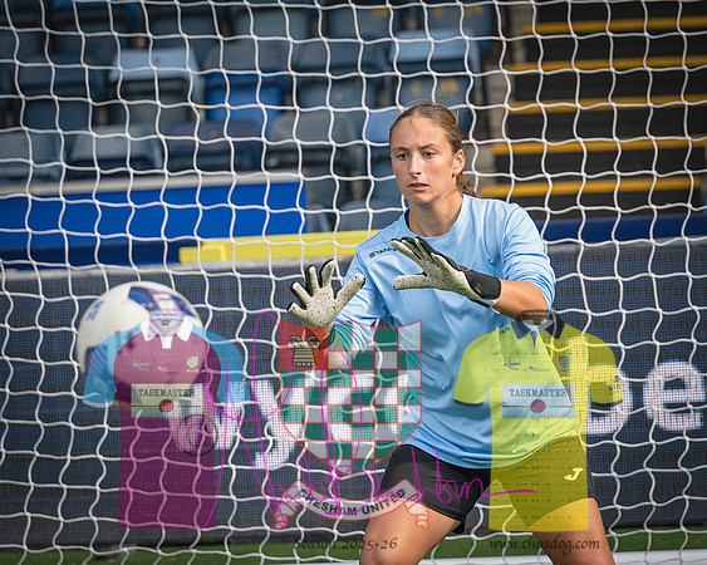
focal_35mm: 194
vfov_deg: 8.0
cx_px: 466
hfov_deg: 9.9
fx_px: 4064
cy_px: 255
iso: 400
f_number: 2.8
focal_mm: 105
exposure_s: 1/4000
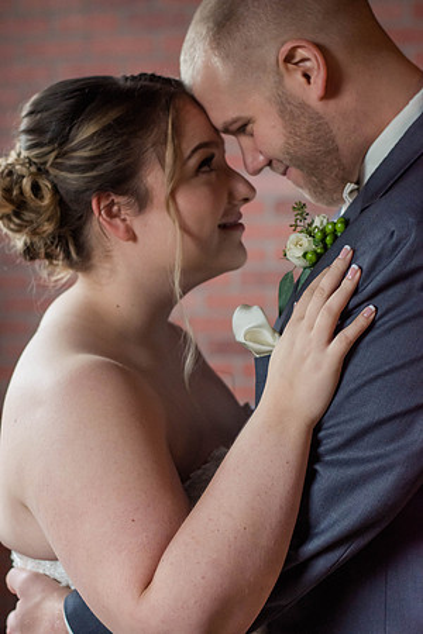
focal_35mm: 75
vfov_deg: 27.0
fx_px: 1322
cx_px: 212
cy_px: 317
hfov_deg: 18.2
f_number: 2.8
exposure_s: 1/160
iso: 1000
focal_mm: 50
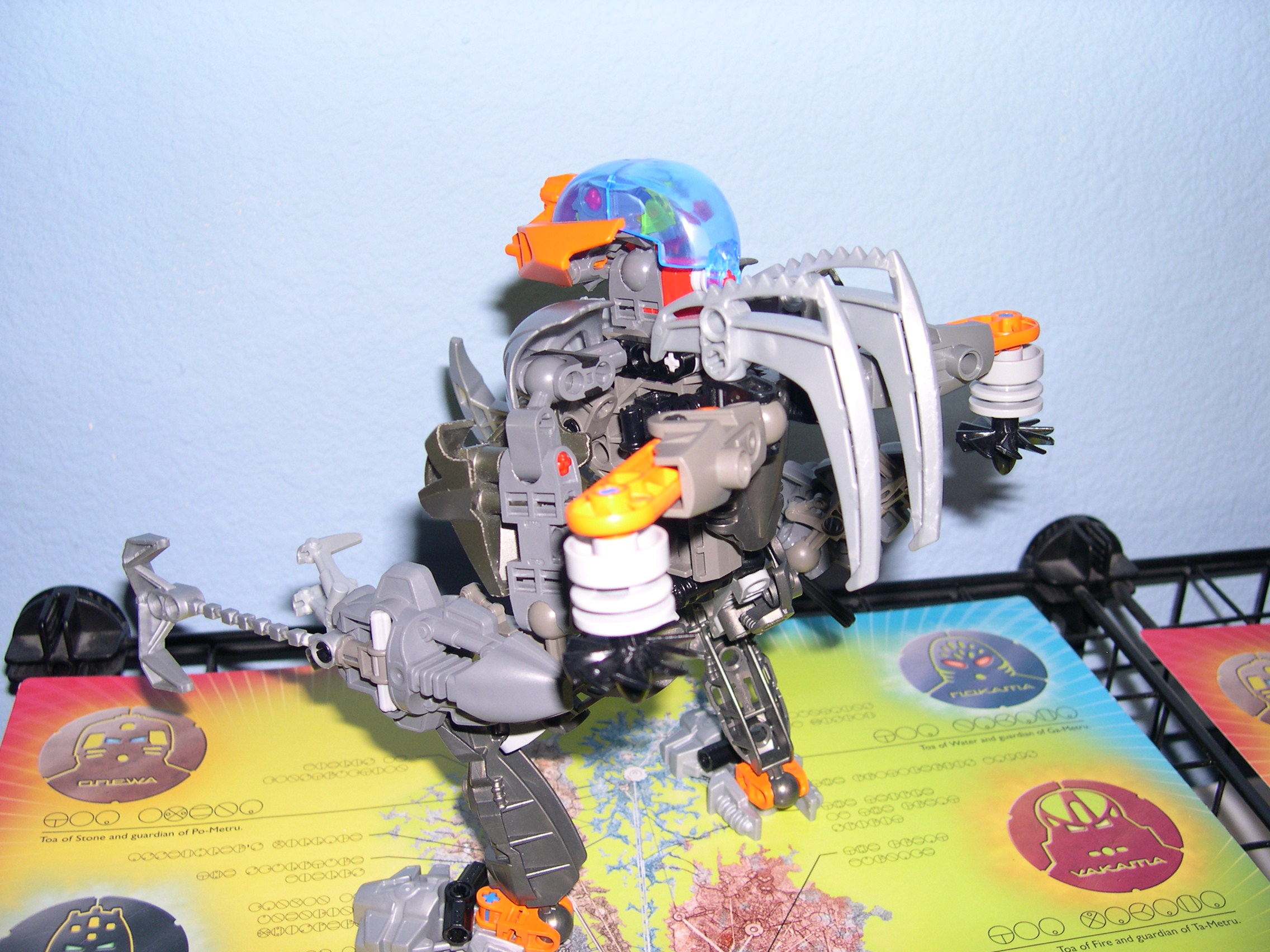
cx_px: 635
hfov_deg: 49.0
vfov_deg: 37.7
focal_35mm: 38
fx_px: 1394
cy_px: 476
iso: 100
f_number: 2.8
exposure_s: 1/60
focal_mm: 8
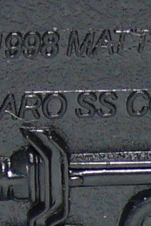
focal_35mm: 658
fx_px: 4129
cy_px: 130
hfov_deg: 2.1
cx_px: 126
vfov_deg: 3.1
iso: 100
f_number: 4
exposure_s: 1/30
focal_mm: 13.6
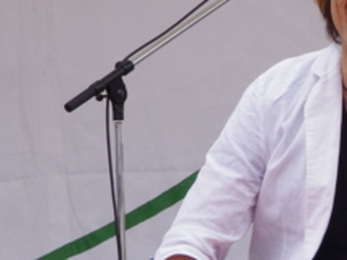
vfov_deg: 3.1
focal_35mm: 480
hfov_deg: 4.1
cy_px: 184
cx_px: 437
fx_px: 4812
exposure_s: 1/250
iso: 800
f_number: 13
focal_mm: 90
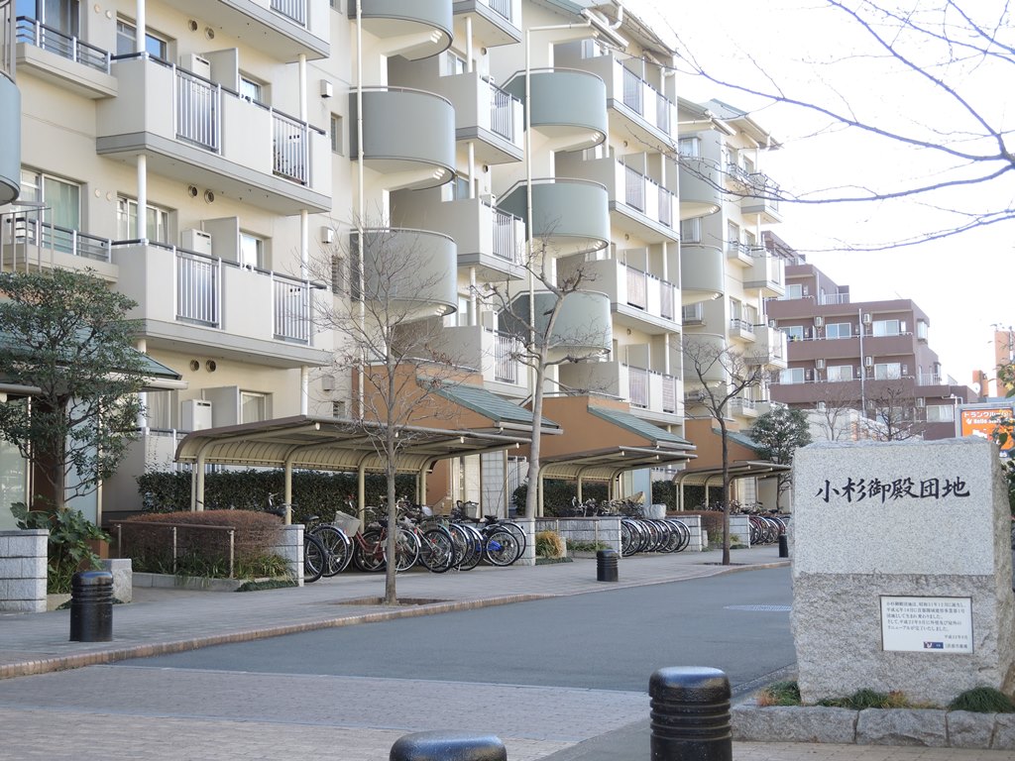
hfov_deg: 38.2
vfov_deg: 29.1
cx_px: 508
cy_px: 380
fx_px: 1466
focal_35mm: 50
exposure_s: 1/125
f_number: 2.8
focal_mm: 11
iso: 80
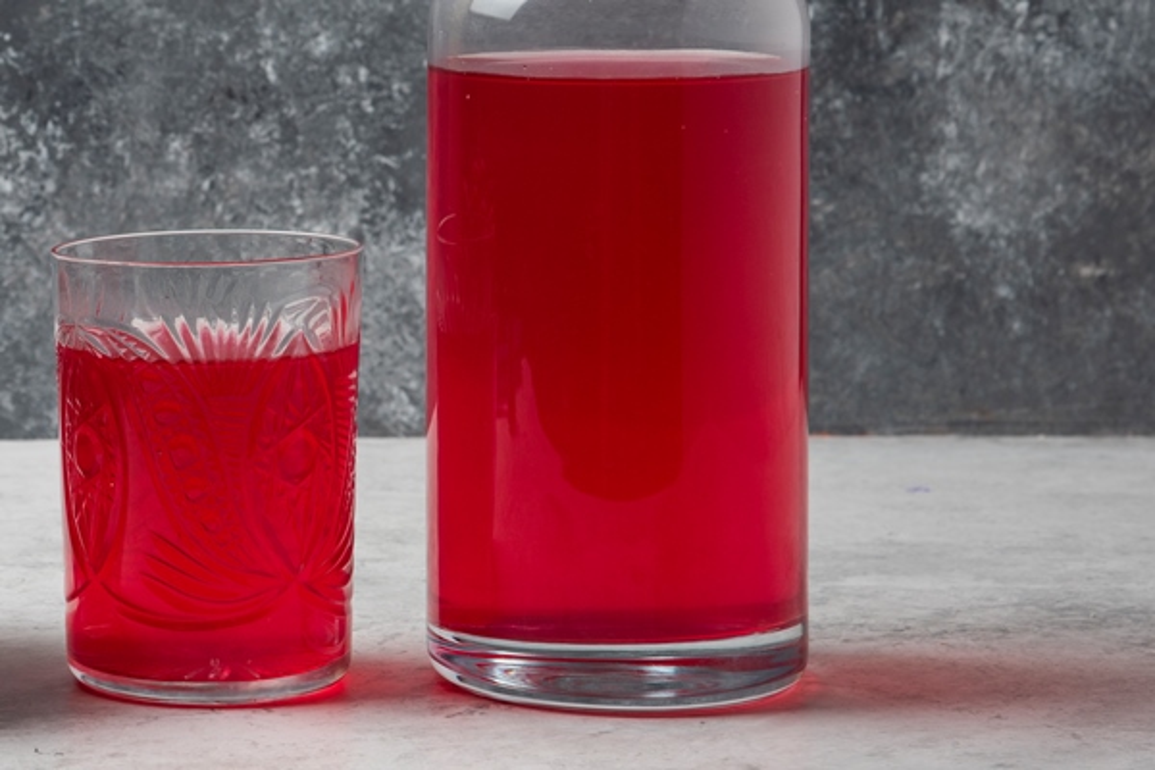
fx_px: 2727
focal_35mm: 85
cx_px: 578
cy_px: 385
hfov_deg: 23.9
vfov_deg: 16.1
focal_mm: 85
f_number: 13
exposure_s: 1/100
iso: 200
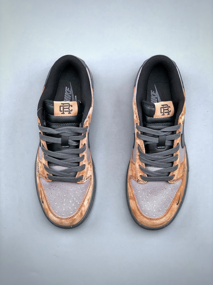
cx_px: 106
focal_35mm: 57
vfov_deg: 33.8
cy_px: 142
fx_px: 468
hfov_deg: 25.7
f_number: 2.8
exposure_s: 1/33
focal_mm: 6.6
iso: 25
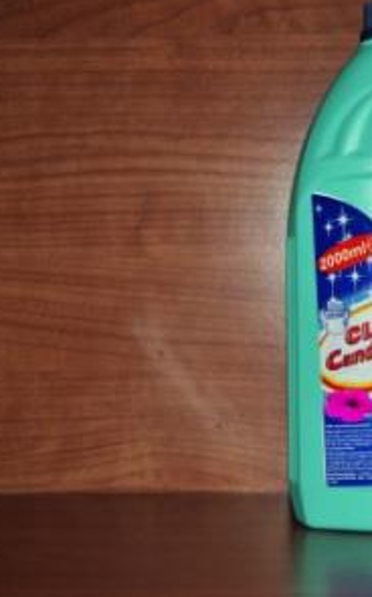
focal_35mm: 79
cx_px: 358
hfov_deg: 16.2
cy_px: 297
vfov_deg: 26.2
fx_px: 1283
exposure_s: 1/60
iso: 200
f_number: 4.5
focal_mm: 34
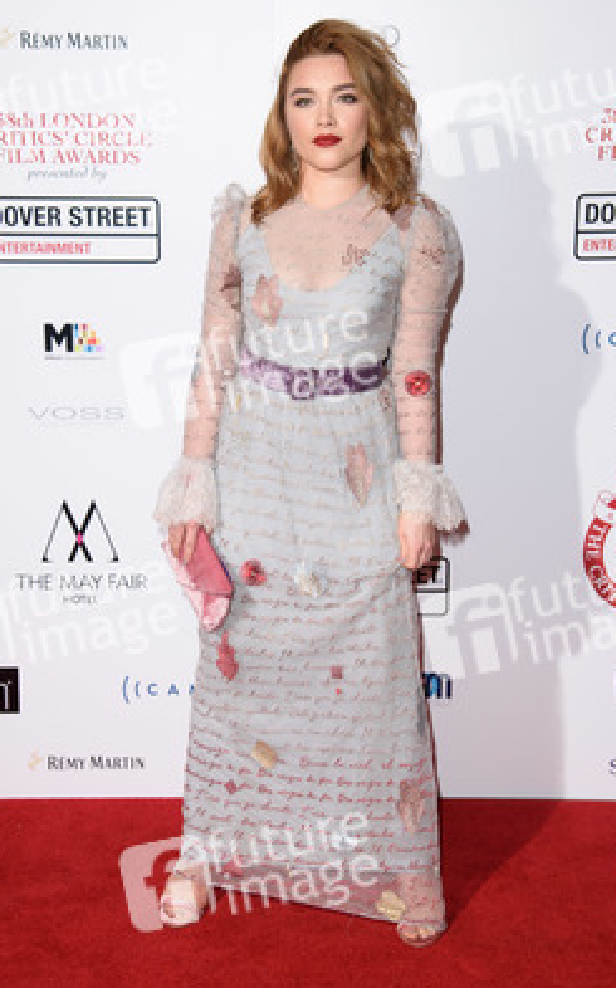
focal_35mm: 54
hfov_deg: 23.9
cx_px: 323
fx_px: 1453
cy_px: 495
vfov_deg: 37.6
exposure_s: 1/250
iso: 1250
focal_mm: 52
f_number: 5.6
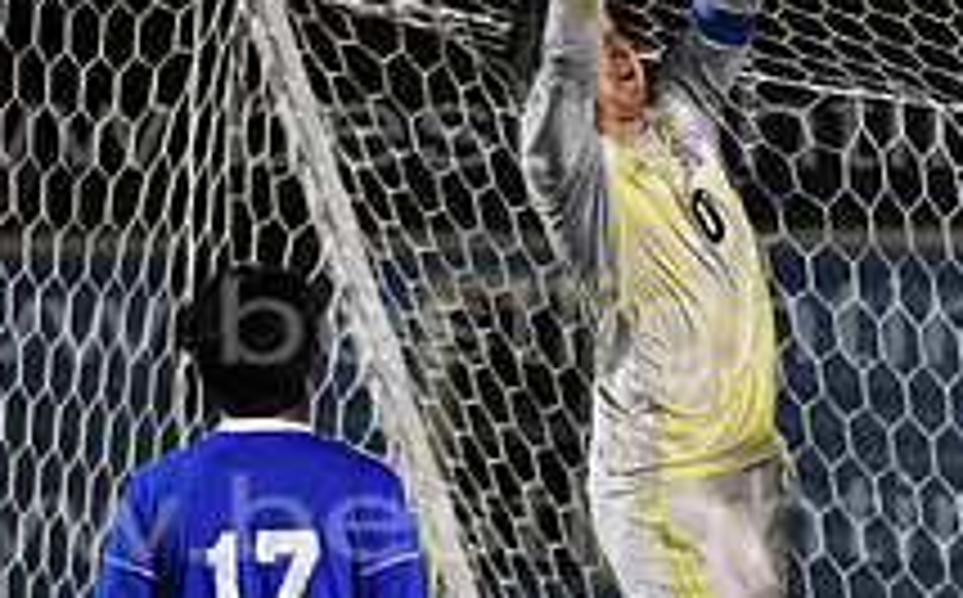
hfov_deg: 1.7
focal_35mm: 1246
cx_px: 824
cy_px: 627
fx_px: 32650
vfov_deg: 1.1
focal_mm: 300
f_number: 3.5
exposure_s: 1/800
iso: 10000
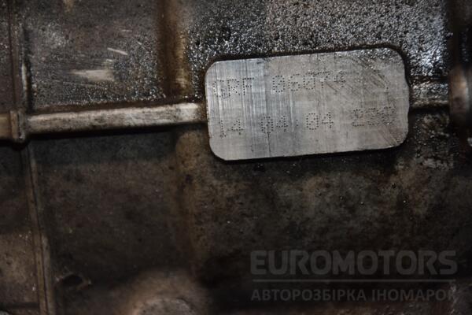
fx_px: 2065
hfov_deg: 13.0
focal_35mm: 158
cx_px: 236
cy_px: 158
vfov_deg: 8.7
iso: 800
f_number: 5.6
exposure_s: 1/60
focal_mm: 105
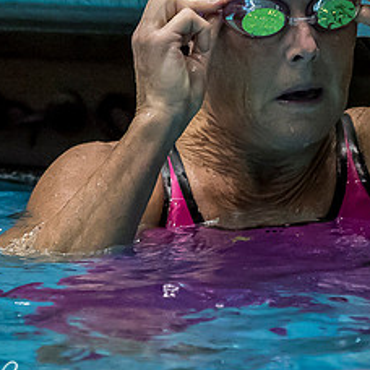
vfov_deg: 1.5
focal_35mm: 1165
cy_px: 51
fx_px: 14088
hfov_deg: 1.5
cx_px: 273
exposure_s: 1/1000
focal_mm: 150
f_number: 2.8
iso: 3200
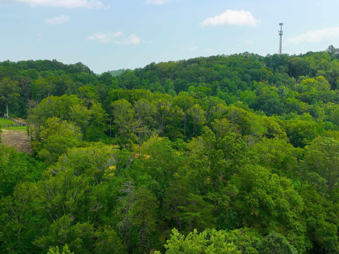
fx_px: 313
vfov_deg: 44.1
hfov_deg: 56.8
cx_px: 169
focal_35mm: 32
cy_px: 130
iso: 140
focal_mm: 12.29
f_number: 2.8
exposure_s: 1/240
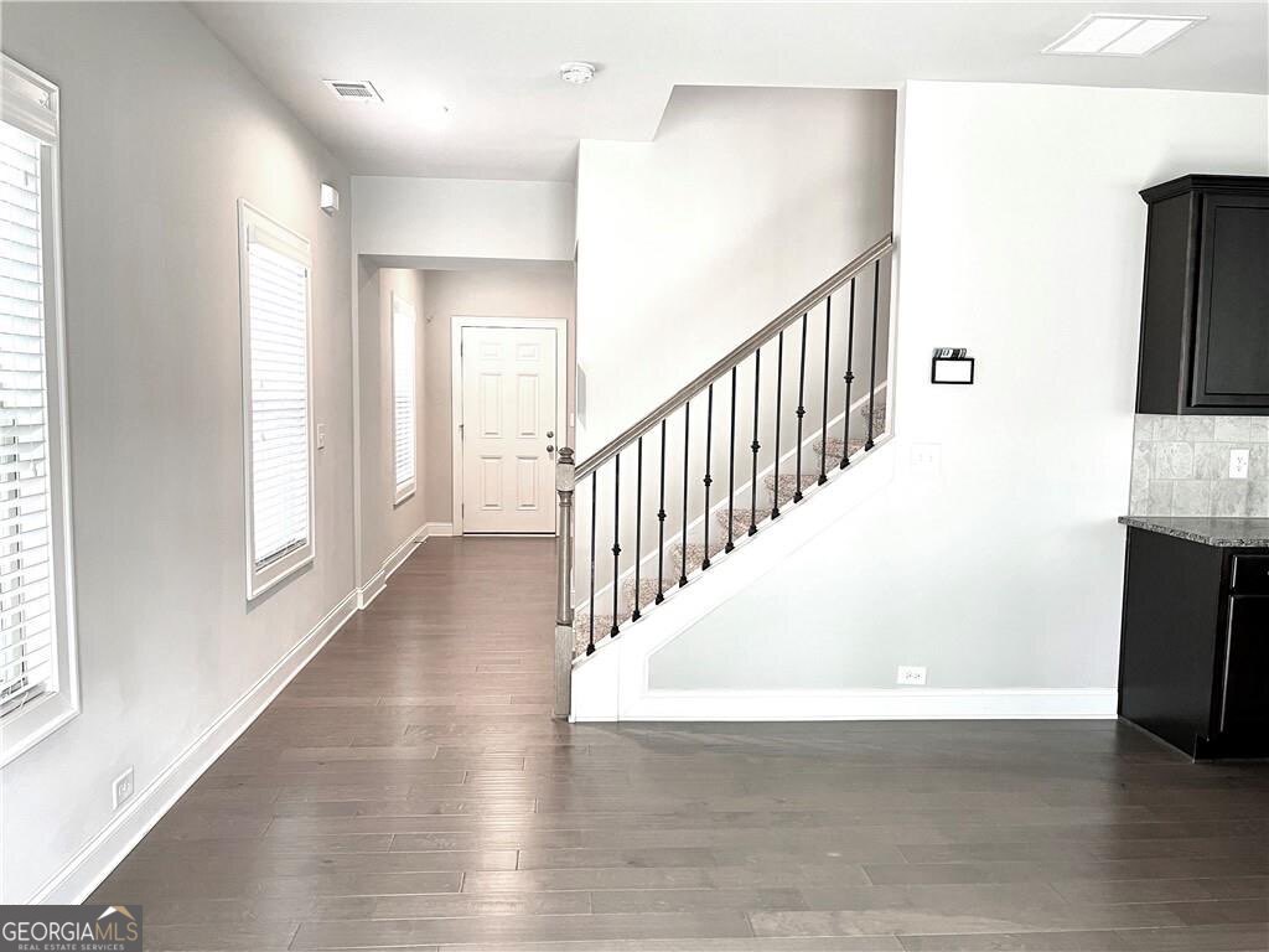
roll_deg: -0.8
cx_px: 634
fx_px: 953
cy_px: 476
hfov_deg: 67.3
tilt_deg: -5.3
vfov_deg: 53.1
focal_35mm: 26
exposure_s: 1/60
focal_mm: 5.1
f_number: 1.6
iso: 125
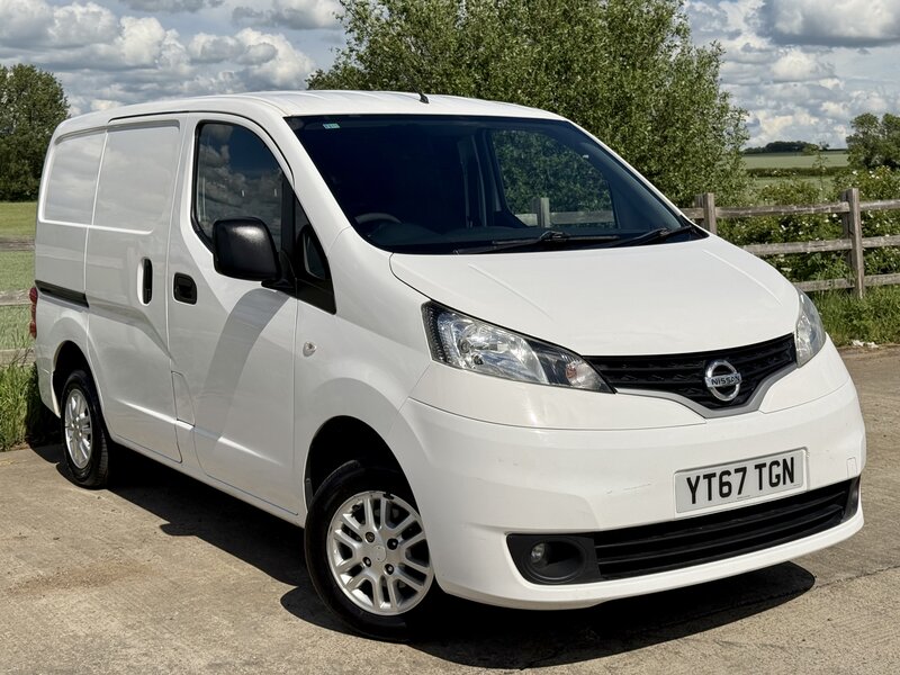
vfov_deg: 30.3
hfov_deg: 39.7
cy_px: 338
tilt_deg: -6.5
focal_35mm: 48
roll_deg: -0.6
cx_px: 450
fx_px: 1248
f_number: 1.78
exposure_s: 1/11364
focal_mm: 6.76
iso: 50
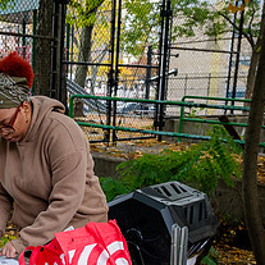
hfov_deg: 26.3
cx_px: -43
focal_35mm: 59
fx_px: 511
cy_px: 215
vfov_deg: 28.4
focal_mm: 24
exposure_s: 1/640
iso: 2000
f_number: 4.5
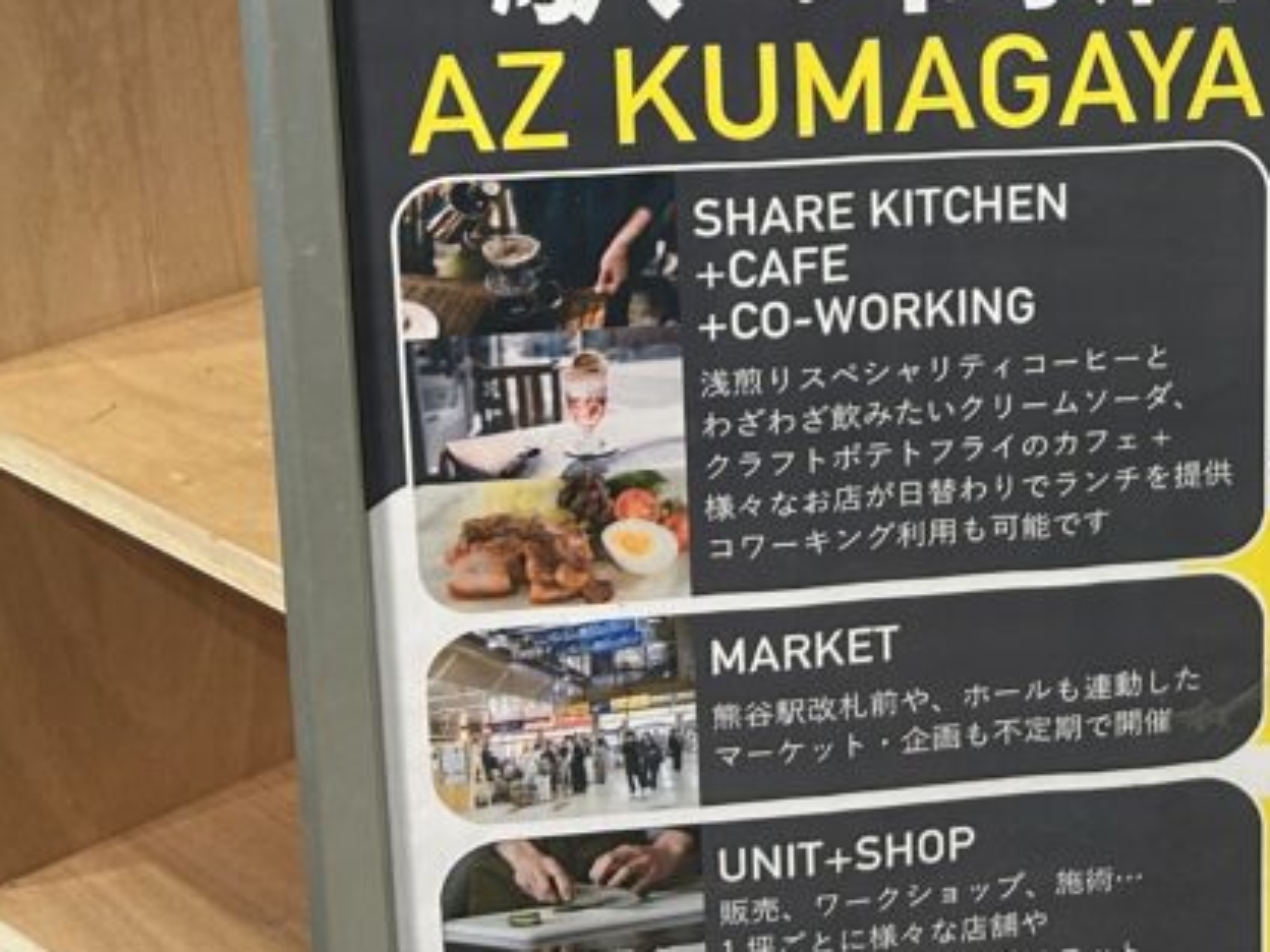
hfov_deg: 23.3
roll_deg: -1.4
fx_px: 2935
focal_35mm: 80
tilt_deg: -14.9
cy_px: -55
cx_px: 1313
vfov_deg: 17.9
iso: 100
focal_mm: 5.7
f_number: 1.5
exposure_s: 1/50
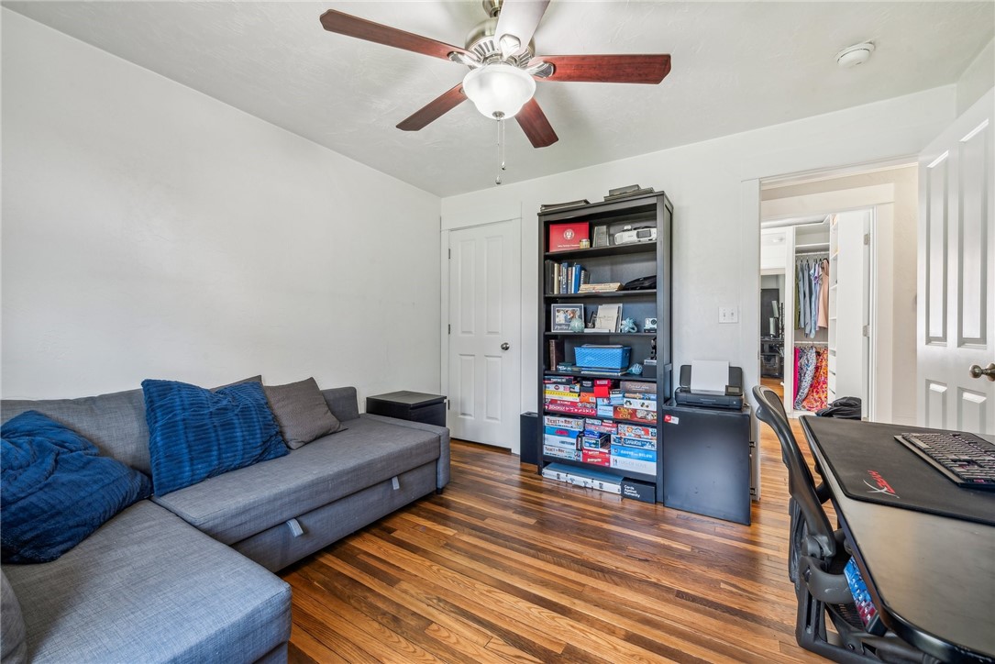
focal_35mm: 14
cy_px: 332
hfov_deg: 104.2
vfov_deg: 81.2
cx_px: 498
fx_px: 387
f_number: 11
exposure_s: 1/2
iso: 50
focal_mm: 14
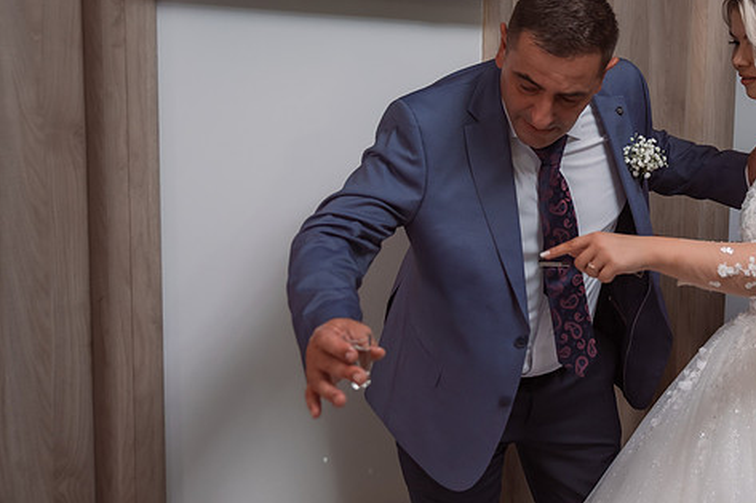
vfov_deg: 22.6
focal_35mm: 60
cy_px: 258
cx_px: 584
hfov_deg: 32.7
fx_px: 1259
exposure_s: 1/250
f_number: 2.8
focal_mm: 38
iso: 1000
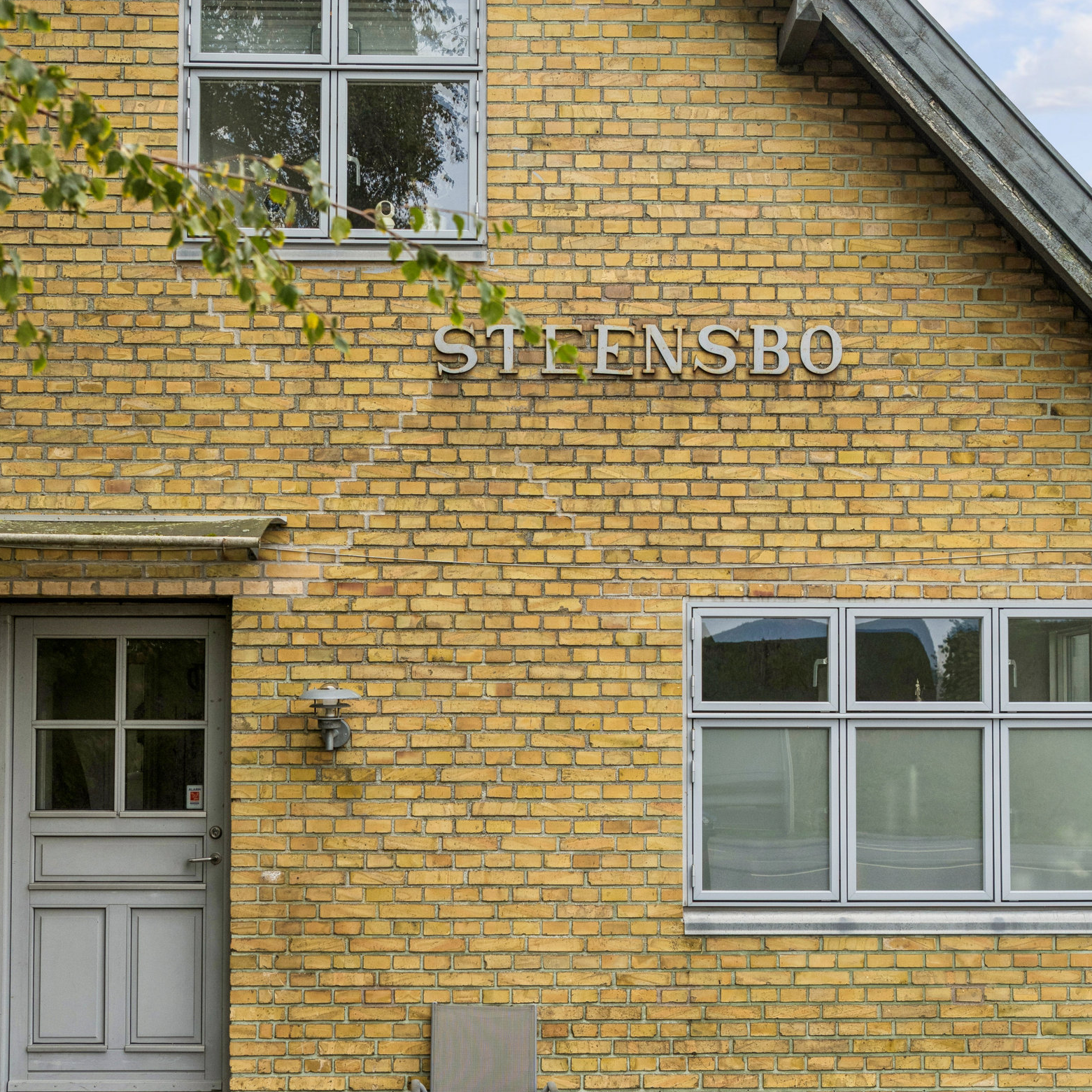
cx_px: 506
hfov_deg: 34.7
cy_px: 525
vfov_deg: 34.7
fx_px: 1749
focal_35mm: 49
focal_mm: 30
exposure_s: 1/250
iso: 280
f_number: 4
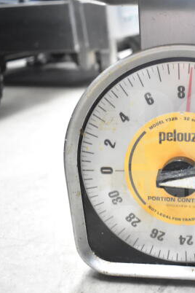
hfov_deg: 30.5
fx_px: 333
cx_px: 192
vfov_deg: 47.4
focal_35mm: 41
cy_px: 148
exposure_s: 1/30
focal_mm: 18
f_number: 3.5
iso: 2800
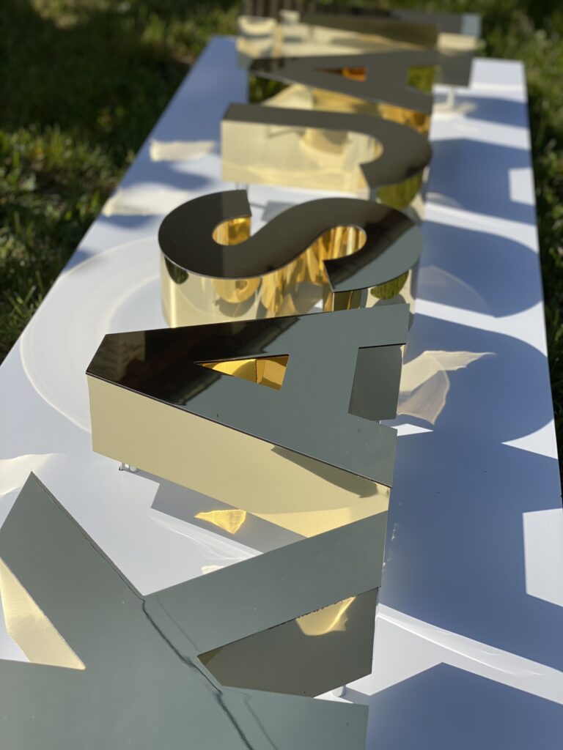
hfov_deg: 28.0
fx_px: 1128
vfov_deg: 36.8
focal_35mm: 52
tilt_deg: -33.4
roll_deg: -1.3
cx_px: 282
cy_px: 375
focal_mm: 6
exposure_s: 1/3195
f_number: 2
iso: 25
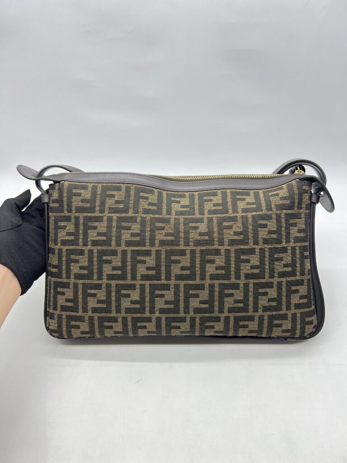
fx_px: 348
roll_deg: +1.2
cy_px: 232
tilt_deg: -35.7
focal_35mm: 26
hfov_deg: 53.1
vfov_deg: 67.3
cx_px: 174
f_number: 1.5
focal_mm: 5.7
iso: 50
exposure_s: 1/100
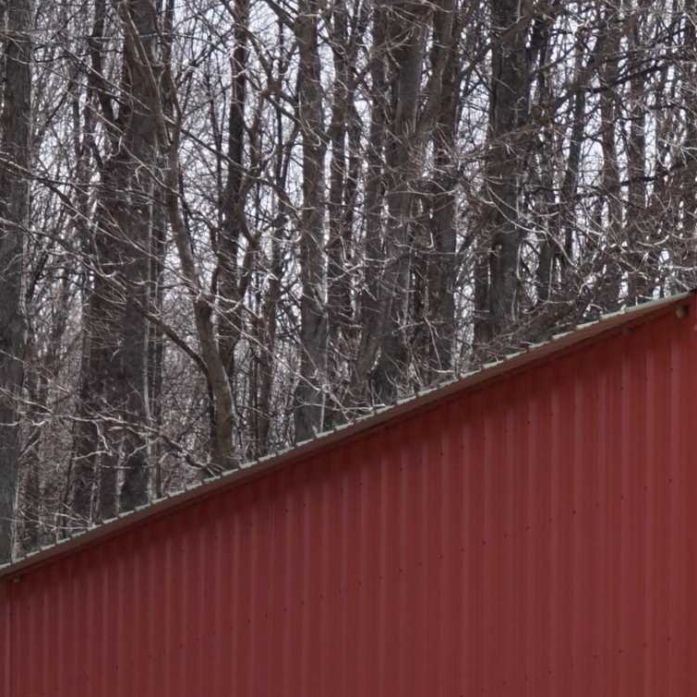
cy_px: 751
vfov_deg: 8.2
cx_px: 1271
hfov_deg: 7.9
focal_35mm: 213
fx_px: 4846
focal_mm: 41
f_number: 11
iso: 100
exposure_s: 1/100
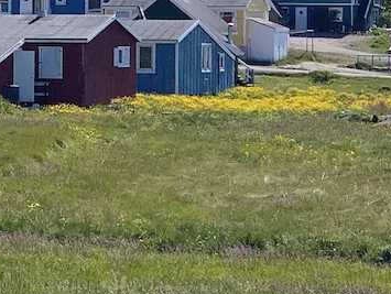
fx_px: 2668
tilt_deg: +5.0
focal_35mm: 236
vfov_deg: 6.3
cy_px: -75
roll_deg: -3.3
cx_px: -38
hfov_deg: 8.3
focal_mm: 6
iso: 16
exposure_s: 1/1996
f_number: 2.4
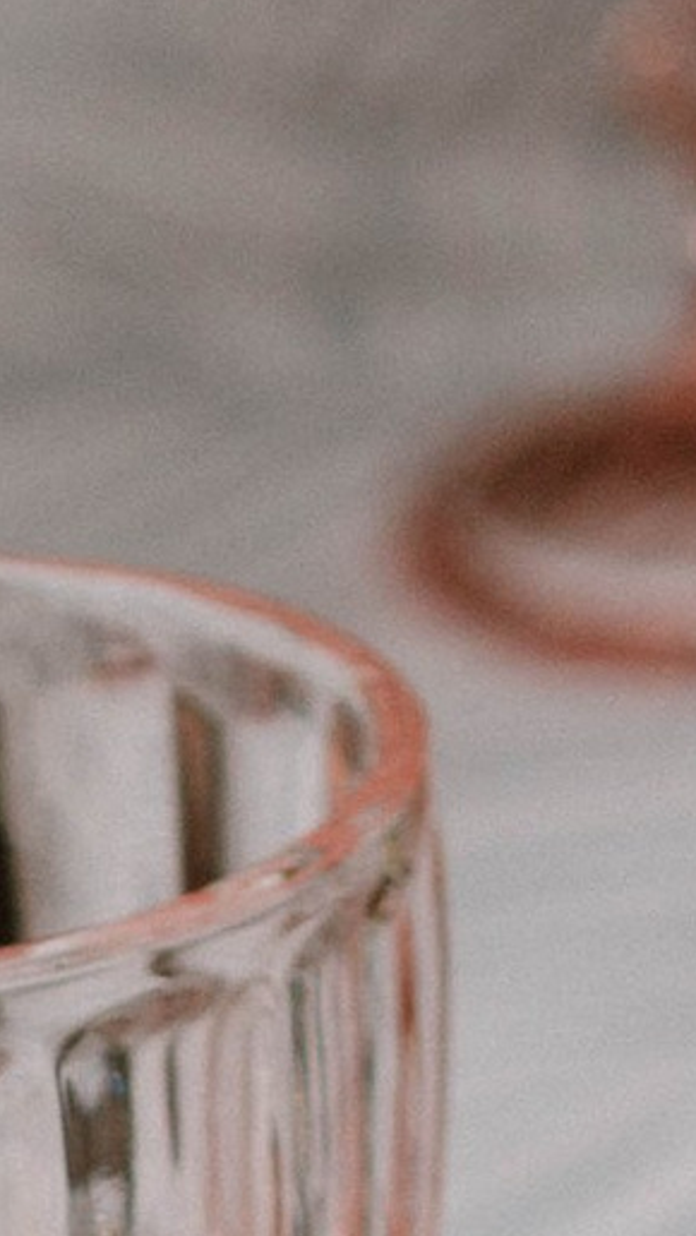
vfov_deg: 3.2
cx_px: -1754
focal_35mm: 664
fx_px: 21767
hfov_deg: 1.8
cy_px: 3156
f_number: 4
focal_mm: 85
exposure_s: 1/200
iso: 400
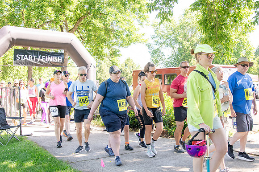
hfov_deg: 53.2
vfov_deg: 36.8
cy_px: 86
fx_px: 259
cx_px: 130
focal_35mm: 36
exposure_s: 1/400
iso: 500
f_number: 3.5
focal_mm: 24
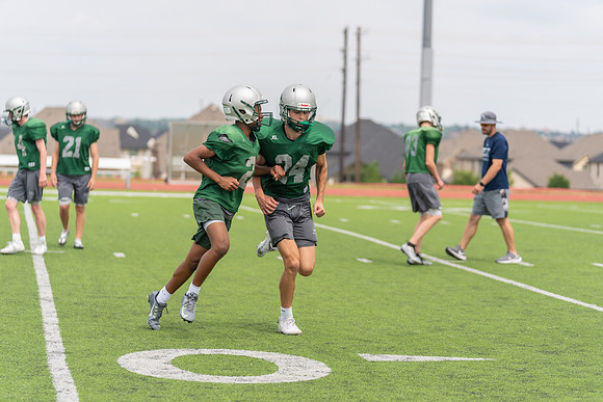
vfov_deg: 11.4
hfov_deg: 17.1
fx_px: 2010
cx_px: 302
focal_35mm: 120
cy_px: 201
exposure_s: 1/1250
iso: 100
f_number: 3.2
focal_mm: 120
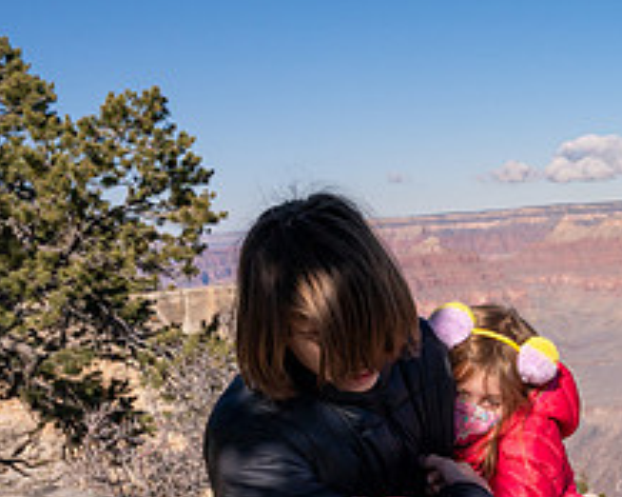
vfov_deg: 24.8
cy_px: 346
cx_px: 619
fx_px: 1122
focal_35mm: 61
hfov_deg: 29.0
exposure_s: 1/3200
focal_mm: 24
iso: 400
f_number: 8
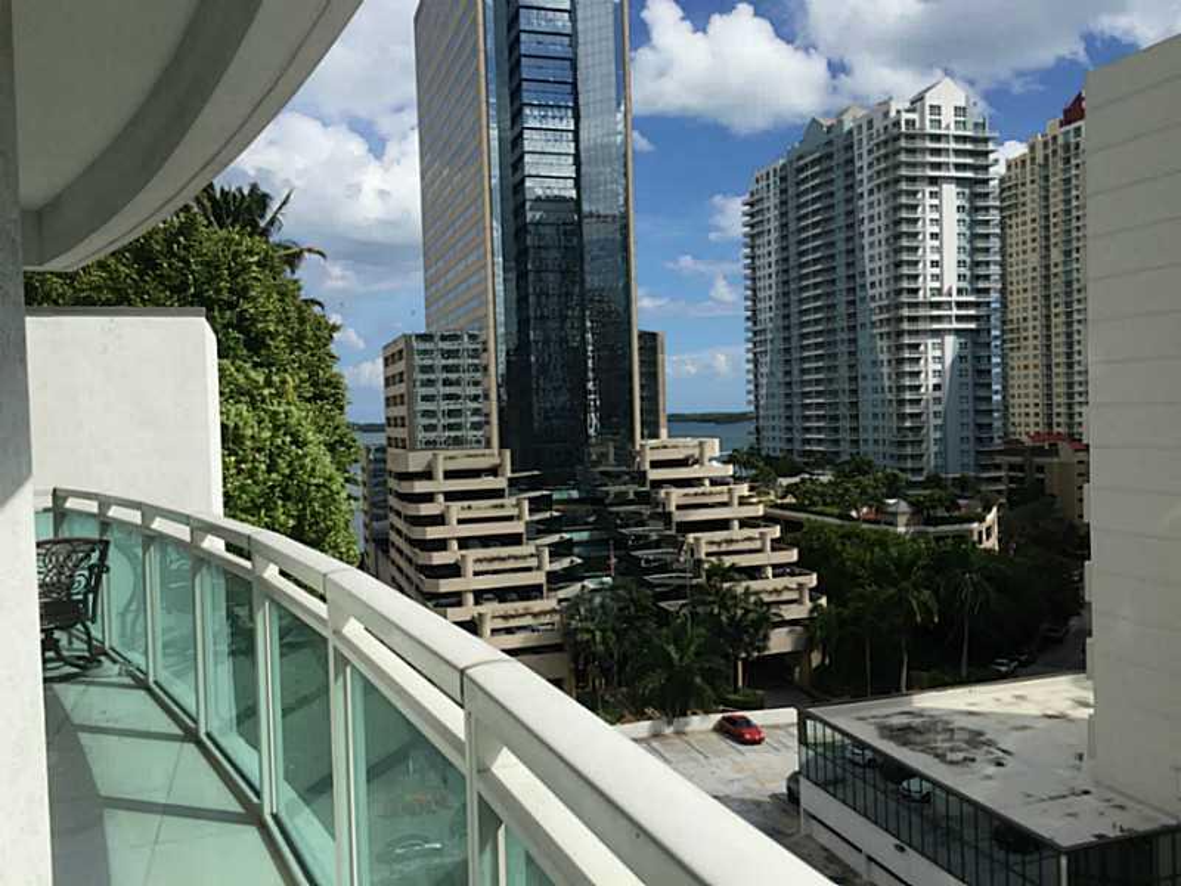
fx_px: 989
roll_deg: +0.8
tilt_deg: -1.4
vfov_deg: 48.2
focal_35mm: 29
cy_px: 443
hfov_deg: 61.7
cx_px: 590
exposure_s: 1/3968
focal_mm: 4.15
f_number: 2.2
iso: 32
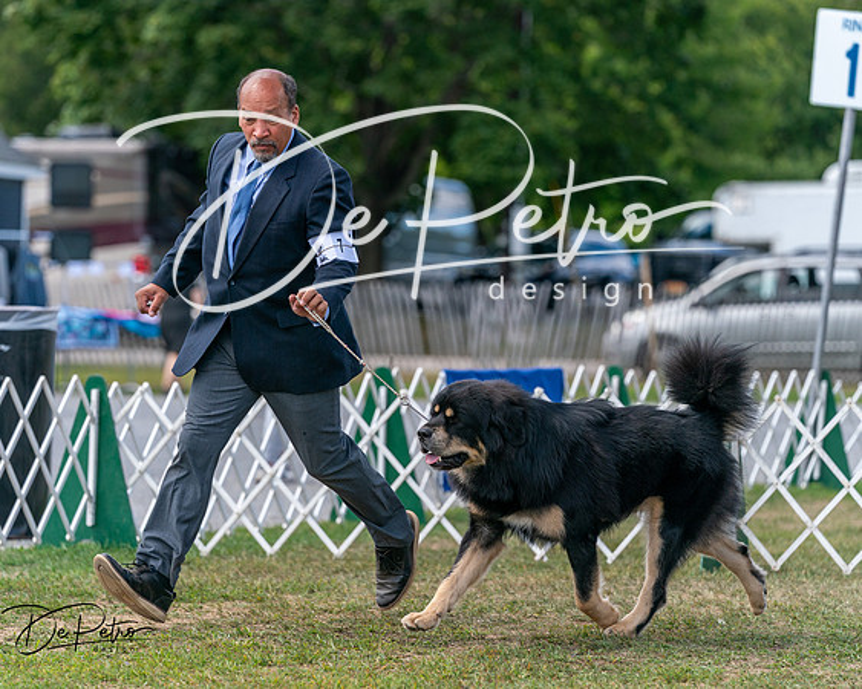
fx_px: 4997
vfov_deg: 7.9
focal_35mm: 196
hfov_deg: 9.9
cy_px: 344
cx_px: 431
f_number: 4
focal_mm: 174
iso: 400
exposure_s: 1/2000
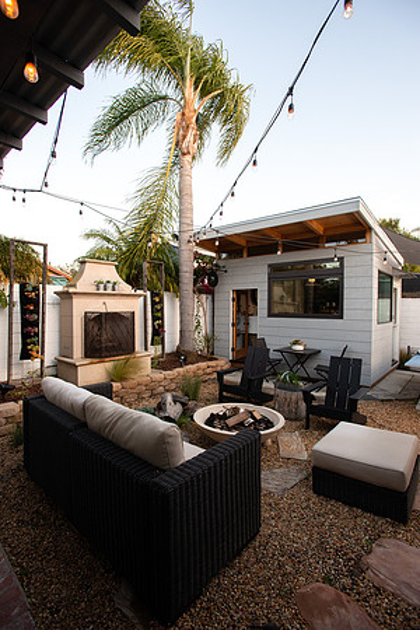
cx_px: 210
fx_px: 297
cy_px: 315
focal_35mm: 17
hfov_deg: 70.4
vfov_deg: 93.3
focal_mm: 17
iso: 400
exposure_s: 1/200
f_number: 5.6
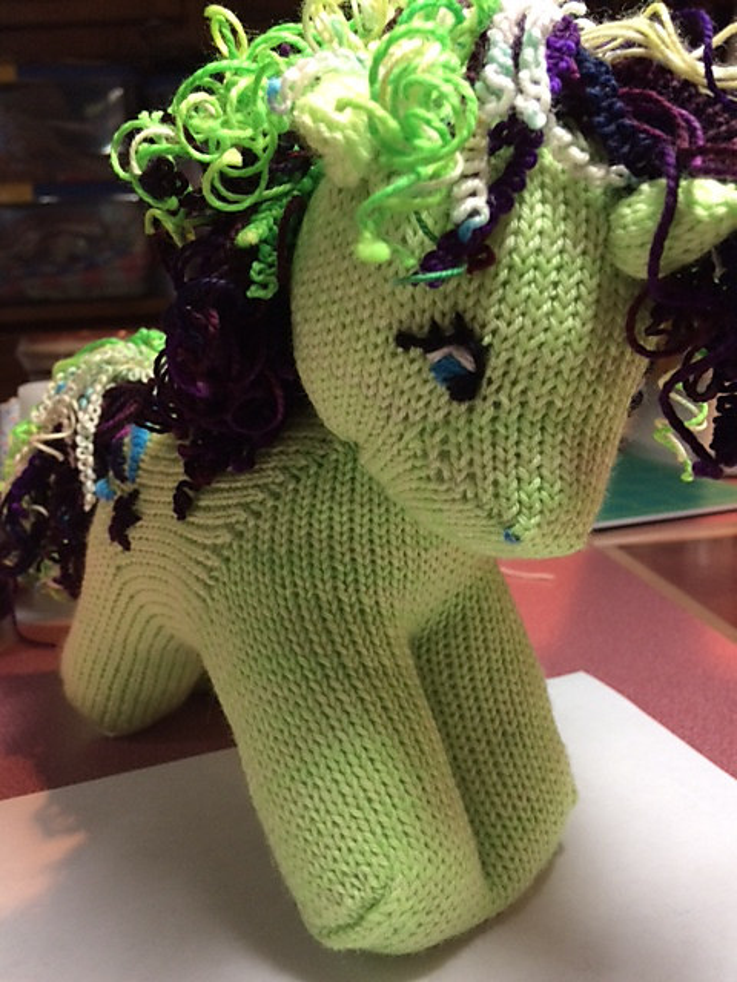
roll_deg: +4.2
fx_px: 823
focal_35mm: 29
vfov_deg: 61.7
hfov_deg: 48.2
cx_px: 368
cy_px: 491
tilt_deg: -12.5
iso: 50
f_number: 2.2
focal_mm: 4.15
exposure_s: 1/30
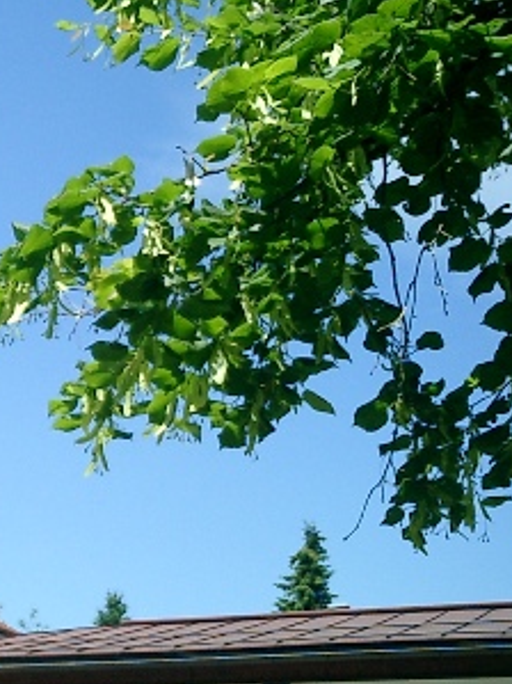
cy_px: 400
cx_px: -181
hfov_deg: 17.7
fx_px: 1520
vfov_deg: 25.3
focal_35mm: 77
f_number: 3.2
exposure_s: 1/1250
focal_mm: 7.5
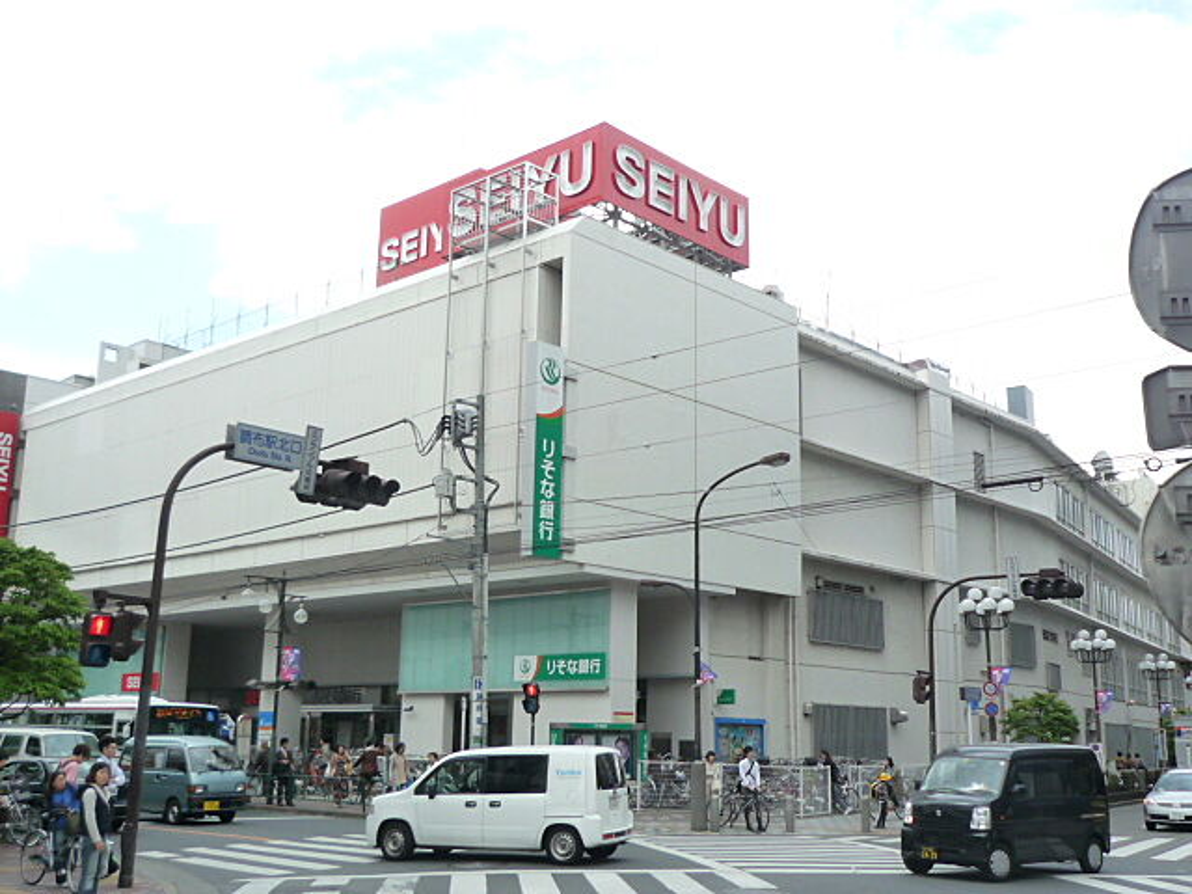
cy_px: 447
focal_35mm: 37
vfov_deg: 38.7
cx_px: 596
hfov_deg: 50.1
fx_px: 1274
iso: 160
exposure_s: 1/500
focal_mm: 4.4
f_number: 4
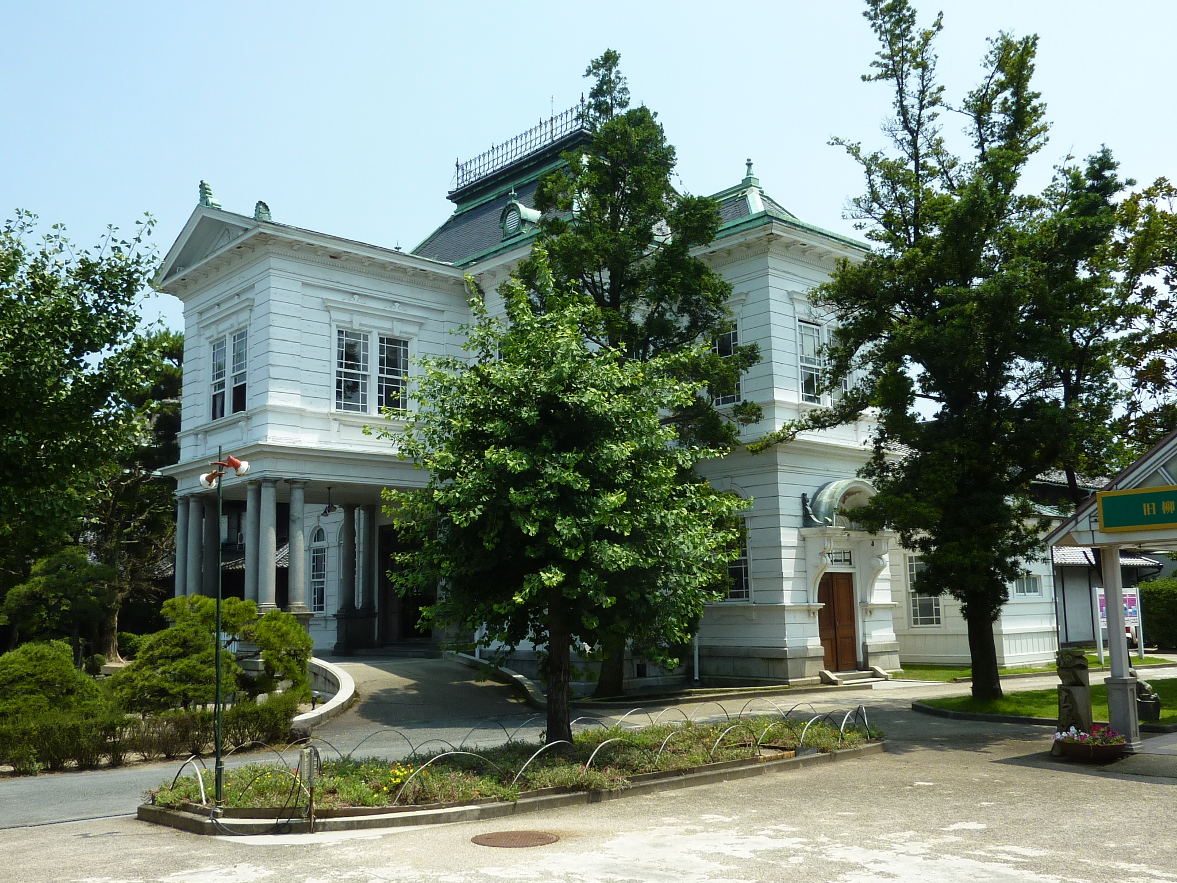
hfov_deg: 56.8
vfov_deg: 44.2
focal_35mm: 32
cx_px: 588
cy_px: 442
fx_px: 1088
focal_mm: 4.1
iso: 80
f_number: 4
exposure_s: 1/500
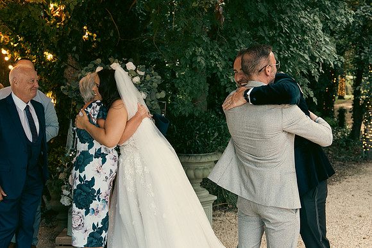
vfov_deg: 29.3
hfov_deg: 42.7
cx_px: 186
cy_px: 124
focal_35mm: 46
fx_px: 475
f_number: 3.5
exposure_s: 1/200
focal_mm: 31
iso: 640
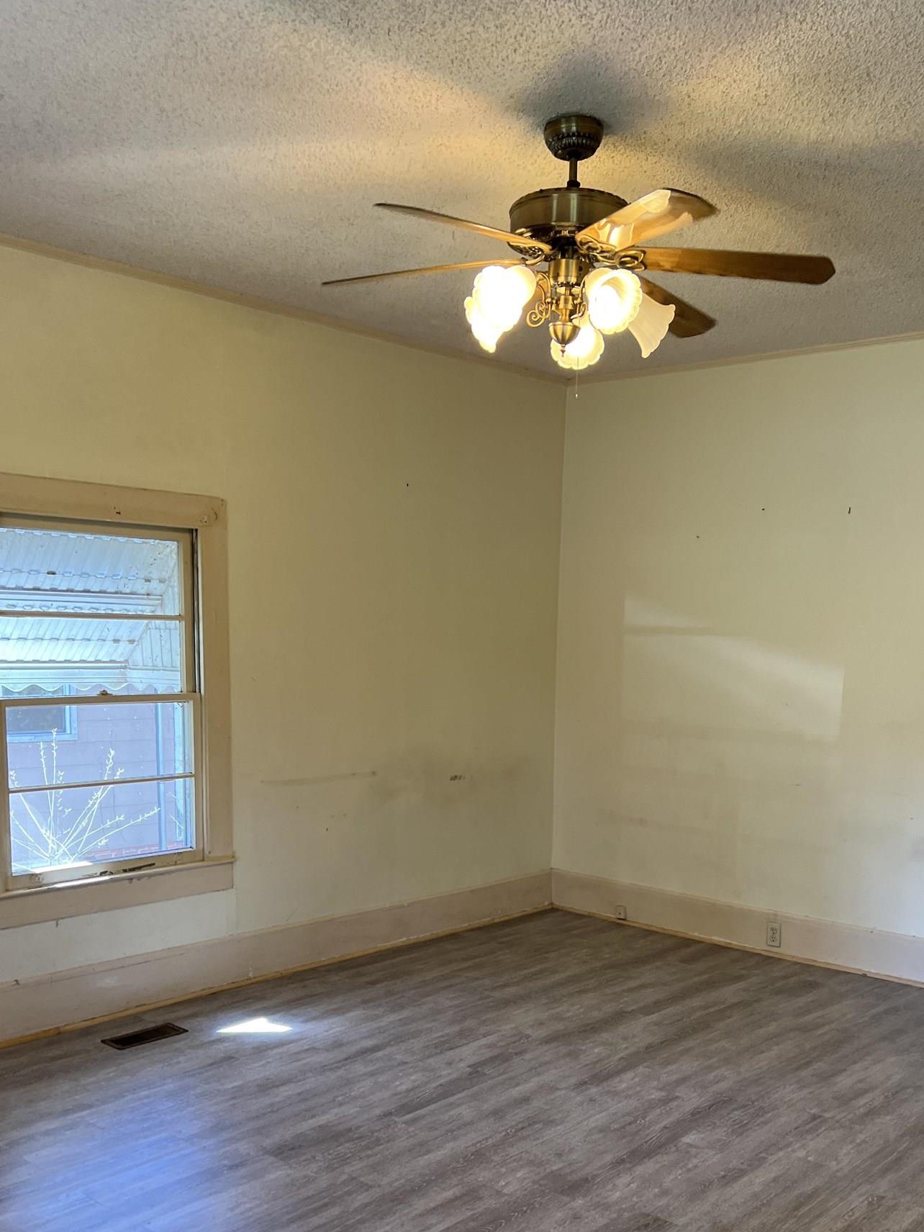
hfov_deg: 40.6
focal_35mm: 35
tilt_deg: -10.5
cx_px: 535
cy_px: 820
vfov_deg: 51.7
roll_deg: -1.0
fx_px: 1246
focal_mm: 5.7
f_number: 1.5
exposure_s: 1/60
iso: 64
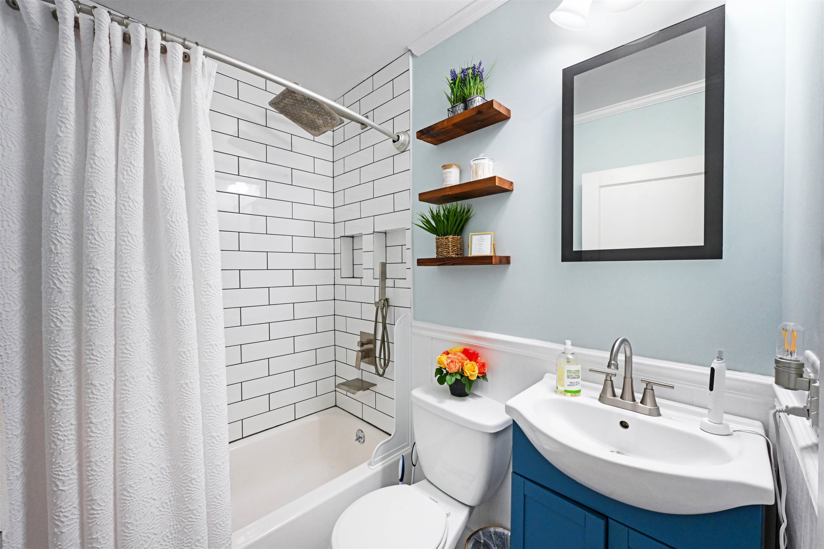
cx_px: 412
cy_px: 274
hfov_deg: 104.3
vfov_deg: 81.2
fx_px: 320
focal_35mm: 14
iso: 4000
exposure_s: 1/60
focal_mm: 14
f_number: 14
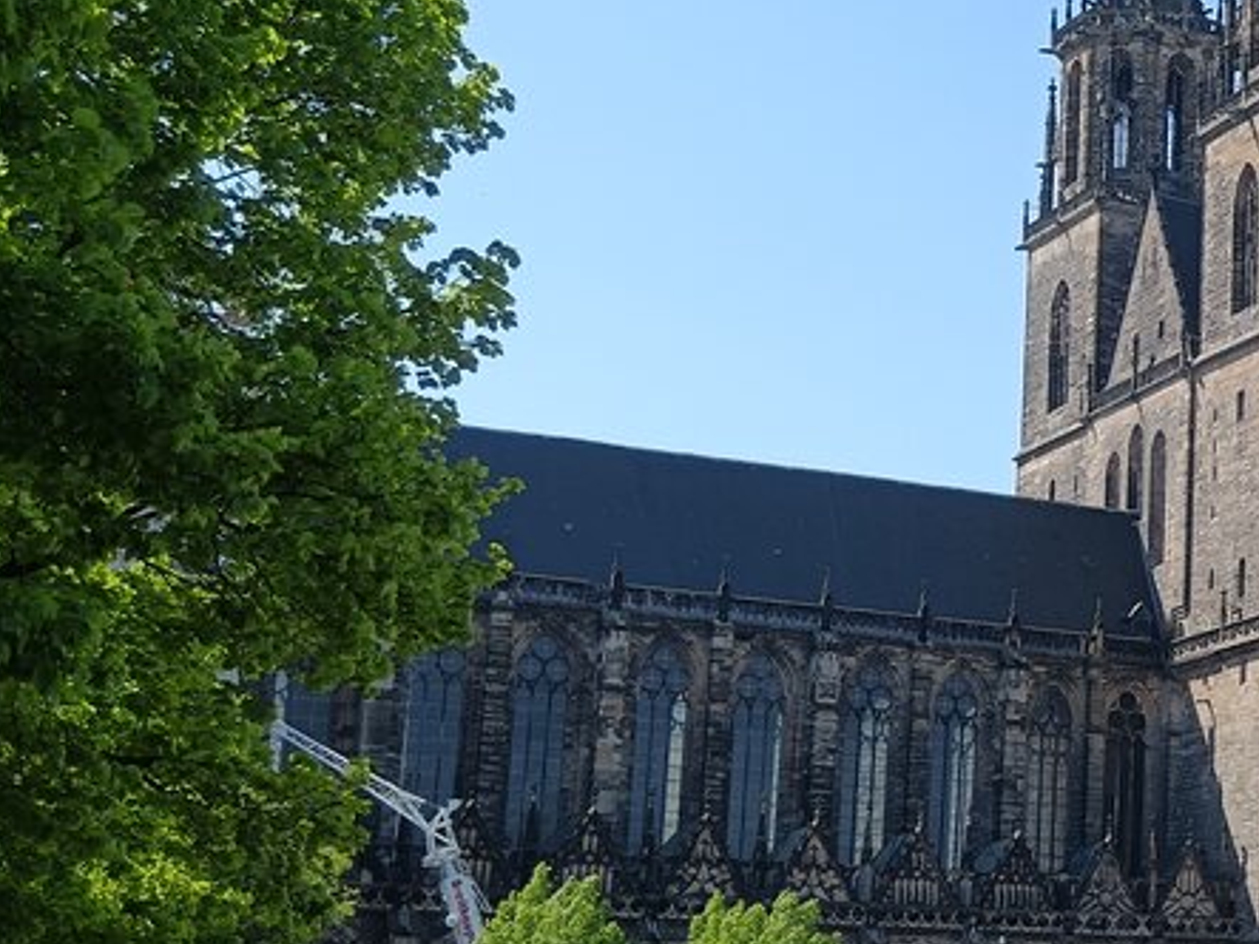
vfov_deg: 18.9
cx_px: 1717
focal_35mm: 78
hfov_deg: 22.0
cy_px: 517
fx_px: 2836
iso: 100
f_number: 1.9
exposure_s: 1/741
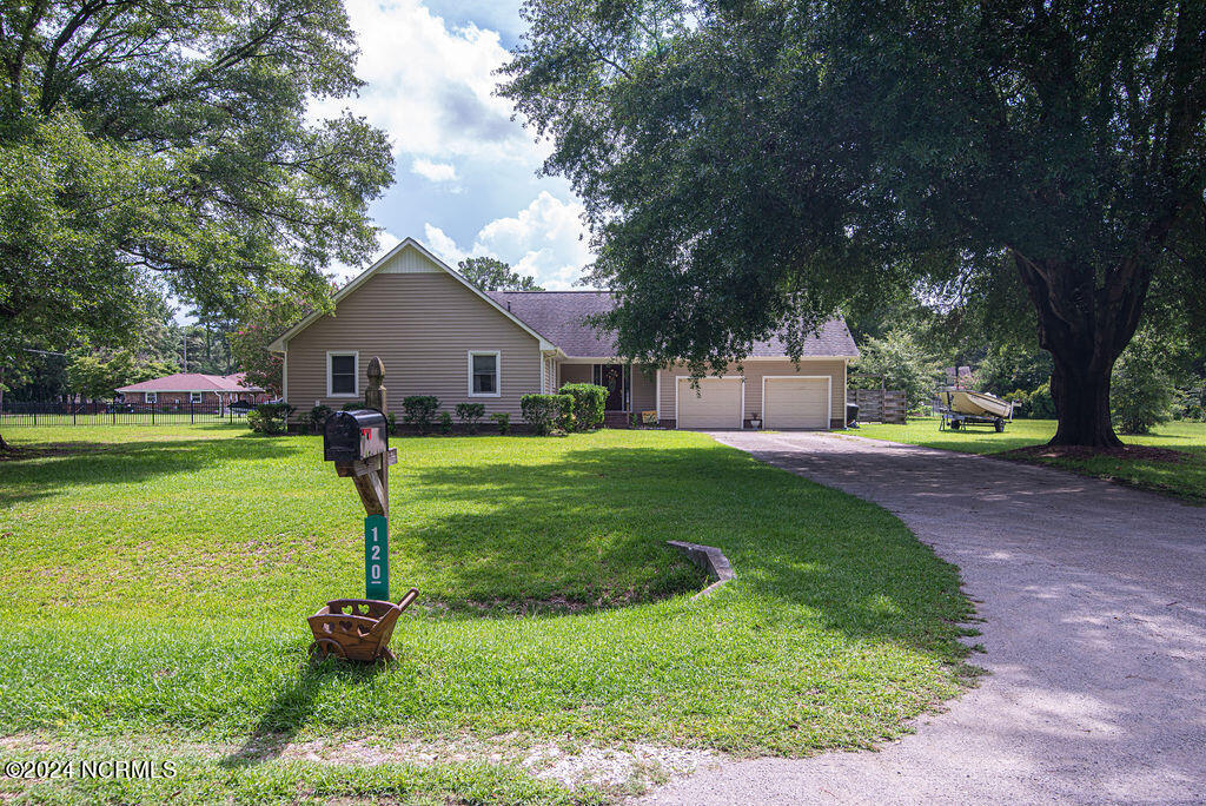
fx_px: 813
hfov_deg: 73.1
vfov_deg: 52.7
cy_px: 408
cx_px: 593
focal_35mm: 24
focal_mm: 23
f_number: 7.1
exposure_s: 1/640
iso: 320
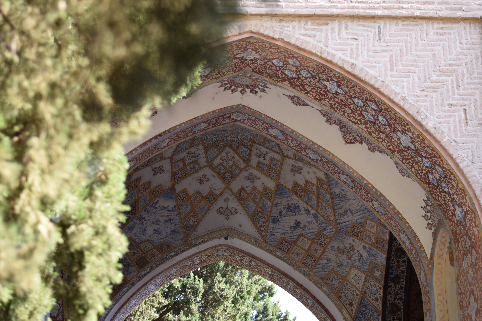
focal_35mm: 75
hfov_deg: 27.0
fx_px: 1004
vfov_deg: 18.2
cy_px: 160
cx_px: 241
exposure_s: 1/500
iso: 100
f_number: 1.8
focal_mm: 50
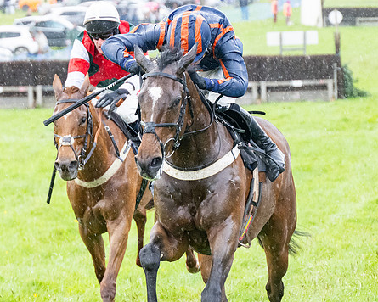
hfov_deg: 8.0
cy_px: 162
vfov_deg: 6.4
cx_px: 189
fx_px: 2696
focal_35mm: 241
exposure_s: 1/640
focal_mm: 98
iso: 2000
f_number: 4
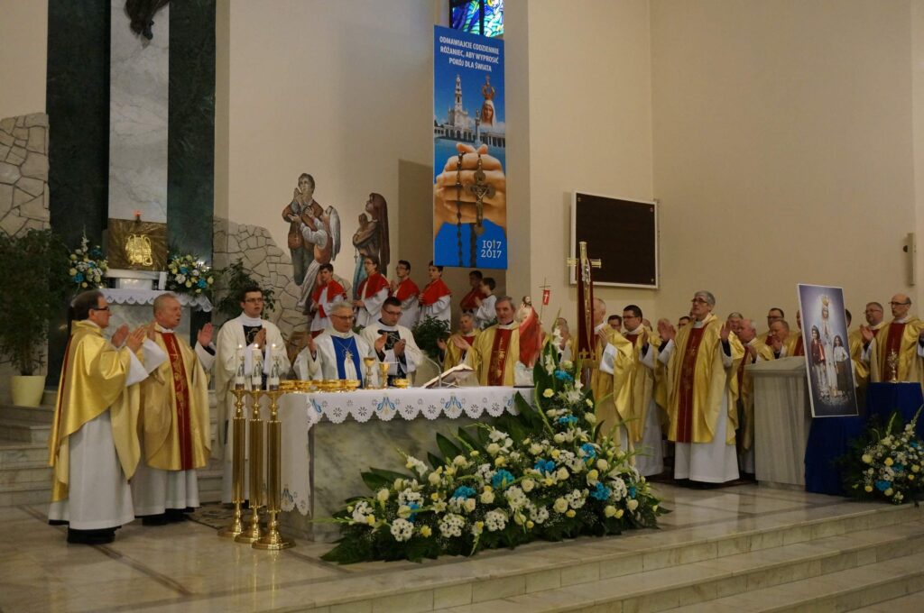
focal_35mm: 38
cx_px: 462
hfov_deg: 51.3
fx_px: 961
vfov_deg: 35.4
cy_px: 306
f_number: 4.5
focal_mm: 25
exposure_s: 1/160
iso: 3200
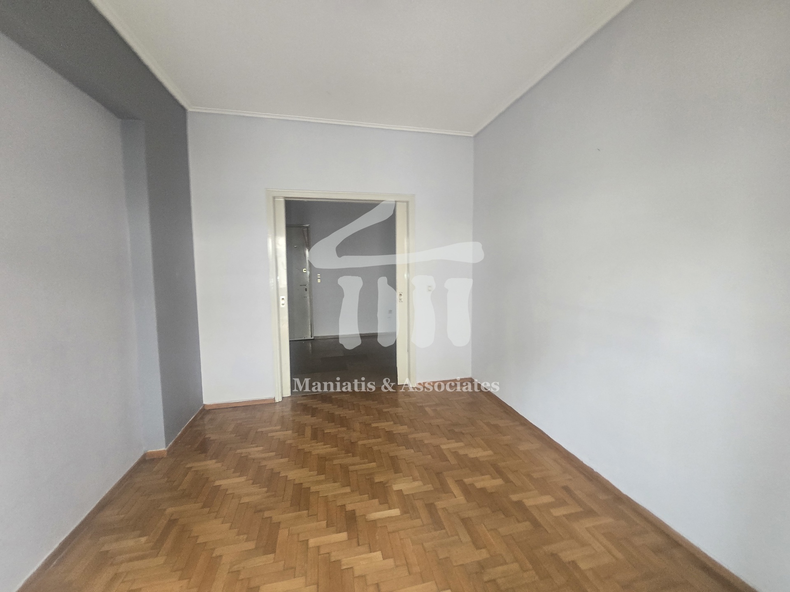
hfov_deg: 106.2
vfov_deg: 89.9
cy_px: 296
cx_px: 395
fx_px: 297
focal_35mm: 13
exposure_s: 1/50
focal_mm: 2.2
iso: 200
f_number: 2.2
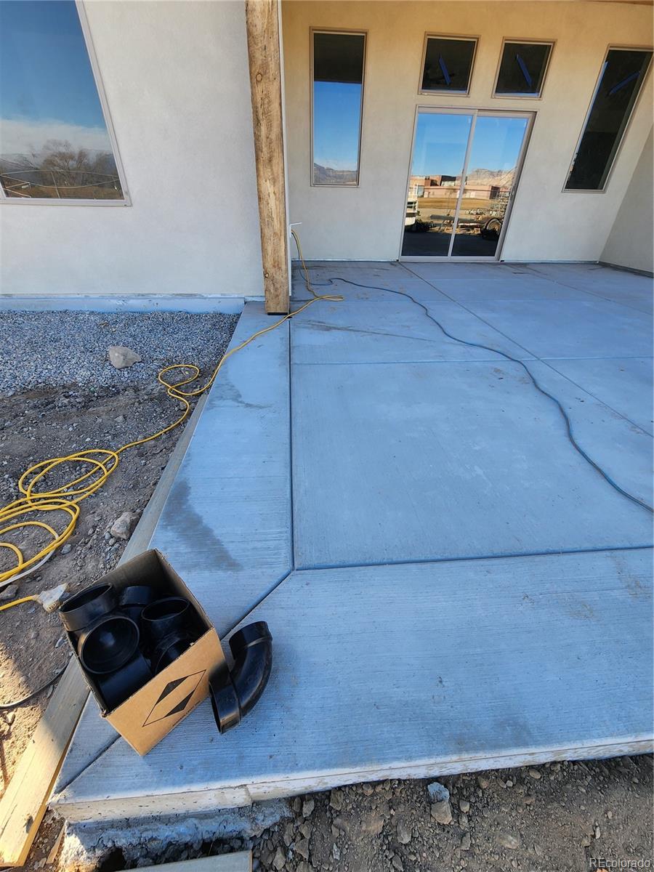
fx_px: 327
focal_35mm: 13
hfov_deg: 89.9
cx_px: 327
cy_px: 436
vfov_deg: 106.2
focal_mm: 2.2
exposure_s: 1/318
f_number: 2.2
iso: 50
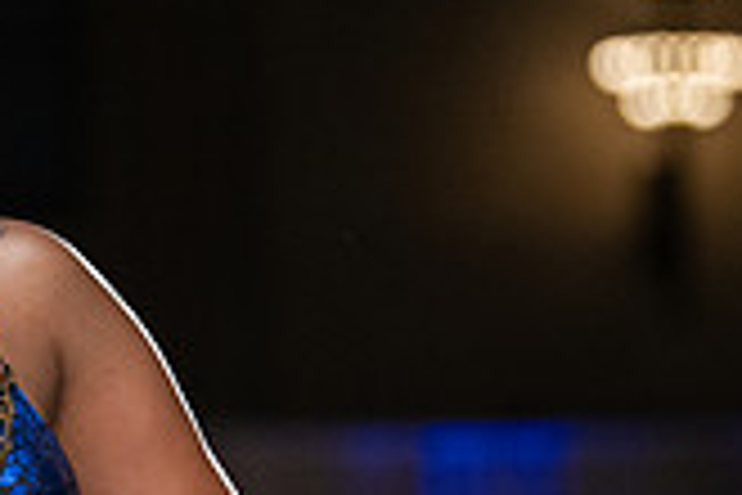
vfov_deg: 3.2
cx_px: -265
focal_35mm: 423
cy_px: 484
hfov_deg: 4.8
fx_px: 8718
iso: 1000
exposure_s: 1/400
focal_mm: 120
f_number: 3.5
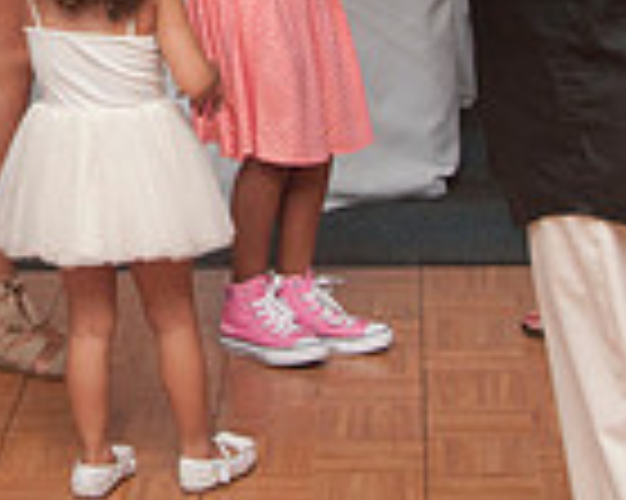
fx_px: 3036
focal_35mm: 164
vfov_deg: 9.2
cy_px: -200
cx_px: 0
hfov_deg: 11.6
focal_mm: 28
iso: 400
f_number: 5.6
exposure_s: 1/125
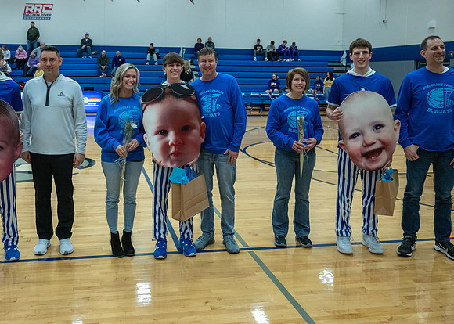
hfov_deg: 52.0
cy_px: 97
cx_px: 171
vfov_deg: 38.2
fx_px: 460
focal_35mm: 36
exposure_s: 1/500
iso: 2500
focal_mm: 24
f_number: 3.2
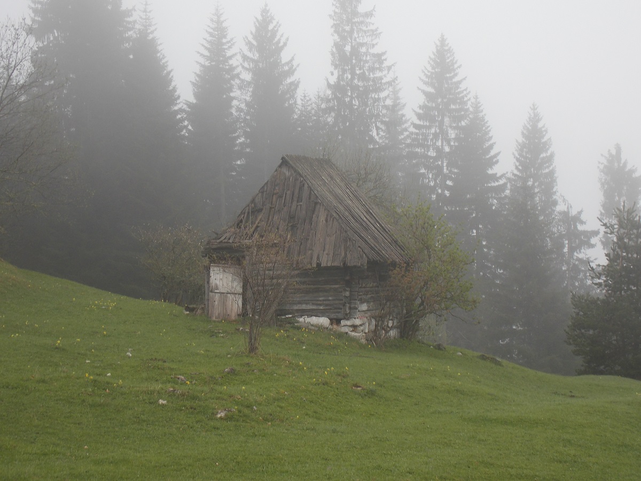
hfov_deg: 27.8
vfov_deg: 21.0
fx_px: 1296
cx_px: 320
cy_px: 240
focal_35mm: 70
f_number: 4.2
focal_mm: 12.5
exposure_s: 1/80
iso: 80
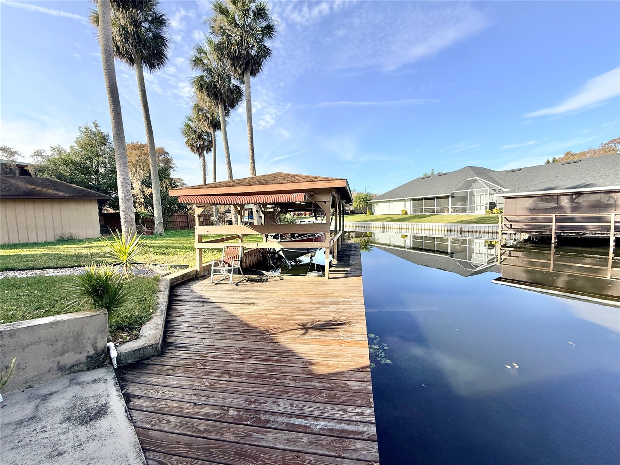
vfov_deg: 85.7
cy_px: 232
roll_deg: +1.7
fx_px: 251
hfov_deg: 102.1
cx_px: 310
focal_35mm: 14
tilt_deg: -4.2
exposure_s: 1/1368
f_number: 2.2
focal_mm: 2.22
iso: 50
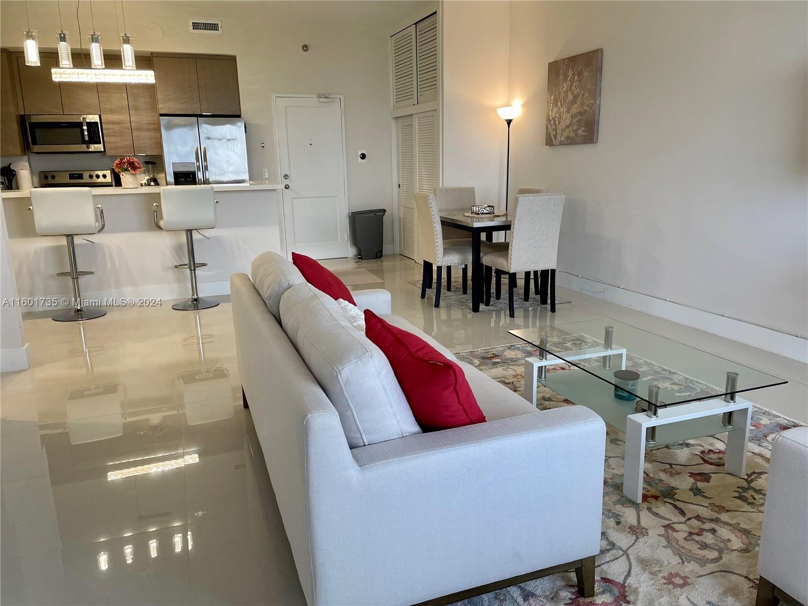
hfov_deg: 67.3
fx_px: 607
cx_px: 404
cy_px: 303
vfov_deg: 53.1
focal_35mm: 26
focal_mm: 4.2
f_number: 1.6
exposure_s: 1/120
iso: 125
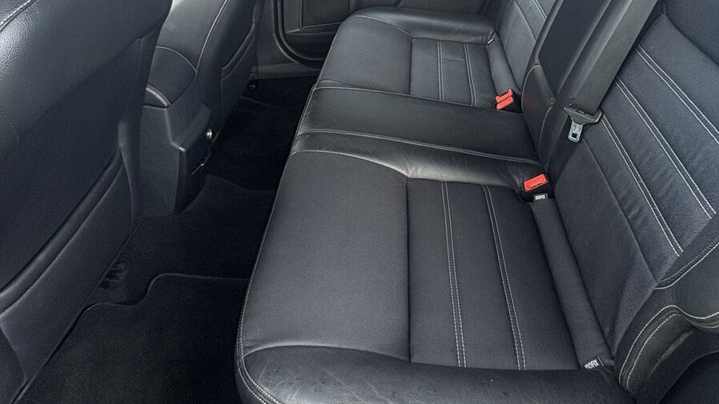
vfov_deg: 38.2
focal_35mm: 29
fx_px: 553
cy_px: 65
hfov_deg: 66.0
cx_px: 382
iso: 100
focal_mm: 2.22
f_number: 2.2
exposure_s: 1/99
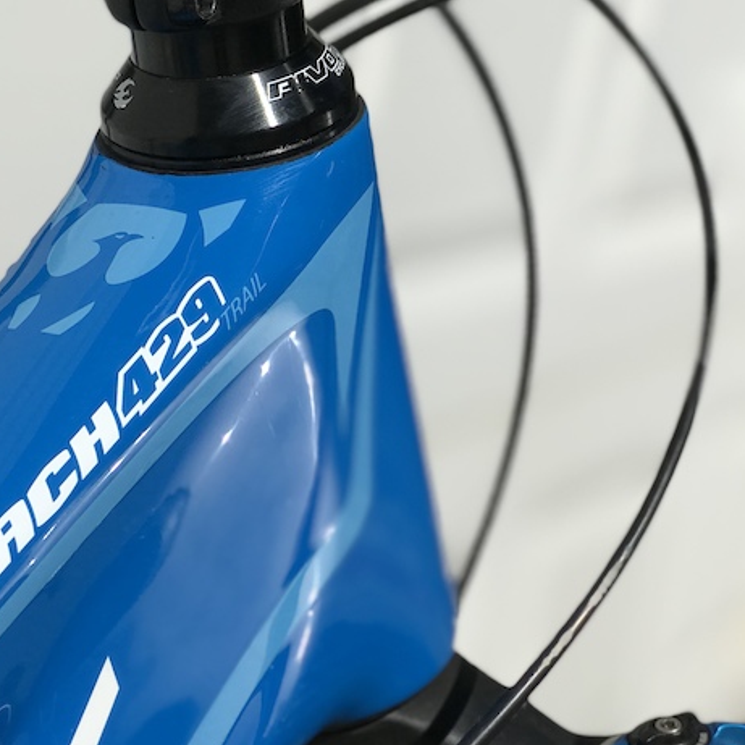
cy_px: 181
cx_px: -73
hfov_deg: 15.2
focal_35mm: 112
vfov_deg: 15.5
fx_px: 2727
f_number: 2.8
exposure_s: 1/2660
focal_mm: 6.6
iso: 20
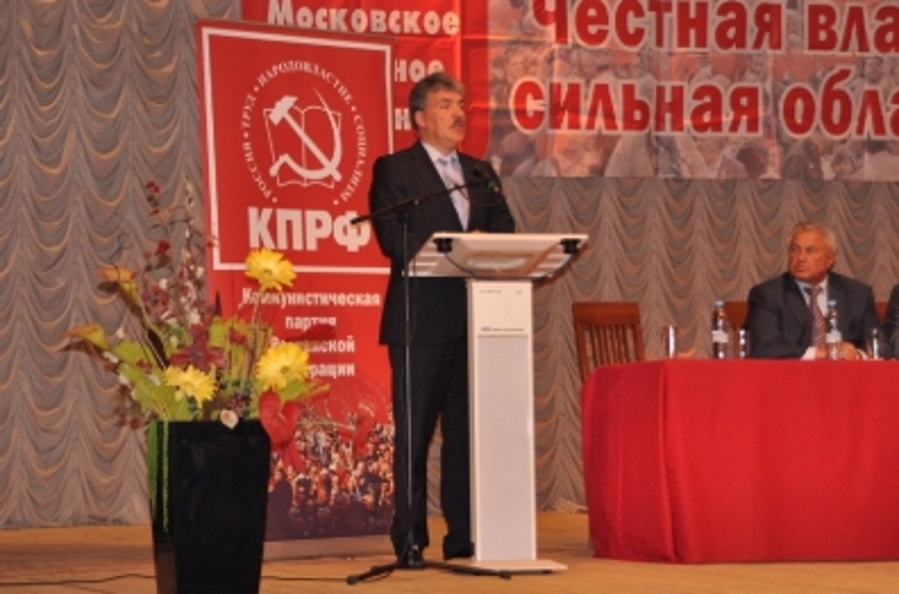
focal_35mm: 118
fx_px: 2940
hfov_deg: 17.4
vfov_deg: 11.6
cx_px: 450
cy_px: 269
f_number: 4.8
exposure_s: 1/60
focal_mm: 62
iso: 800
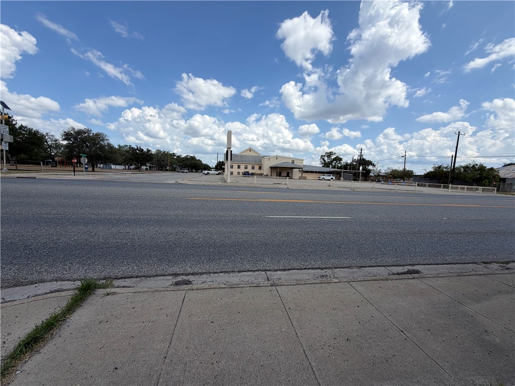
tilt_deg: -5.4
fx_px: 208
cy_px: 193
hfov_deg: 102.1
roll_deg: +0.8
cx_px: 258
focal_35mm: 14
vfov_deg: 85.7
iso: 20
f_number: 2.2
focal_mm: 2.22
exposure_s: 1/1068
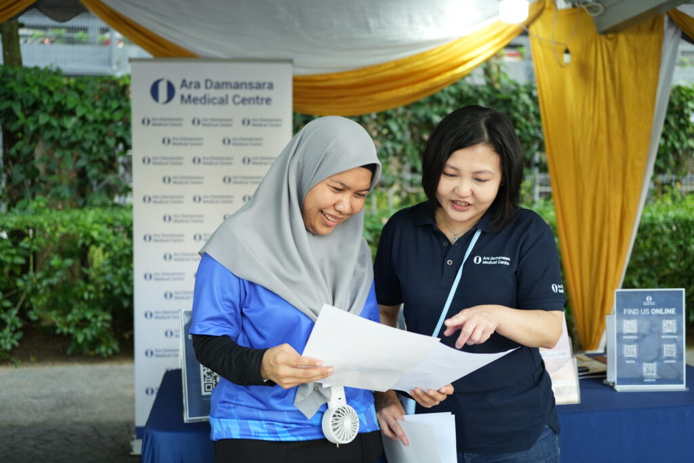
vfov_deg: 33.4
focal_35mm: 40
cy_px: 232
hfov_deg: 48.5
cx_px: 347
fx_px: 771
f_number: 2.8
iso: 640
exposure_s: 1/200
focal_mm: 40
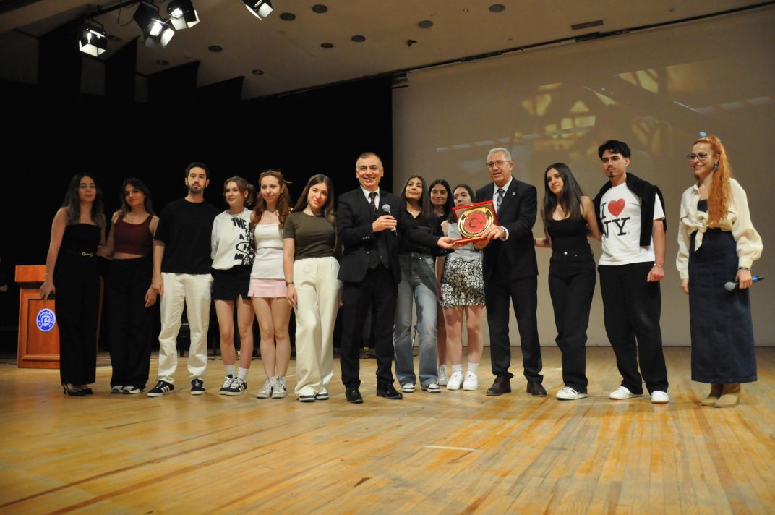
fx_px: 581
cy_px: 258
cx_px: 388
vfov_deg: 47.8
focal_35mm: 27
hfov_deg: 67.4
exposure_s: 1/250
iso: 2000
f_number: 3.5
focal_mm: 18
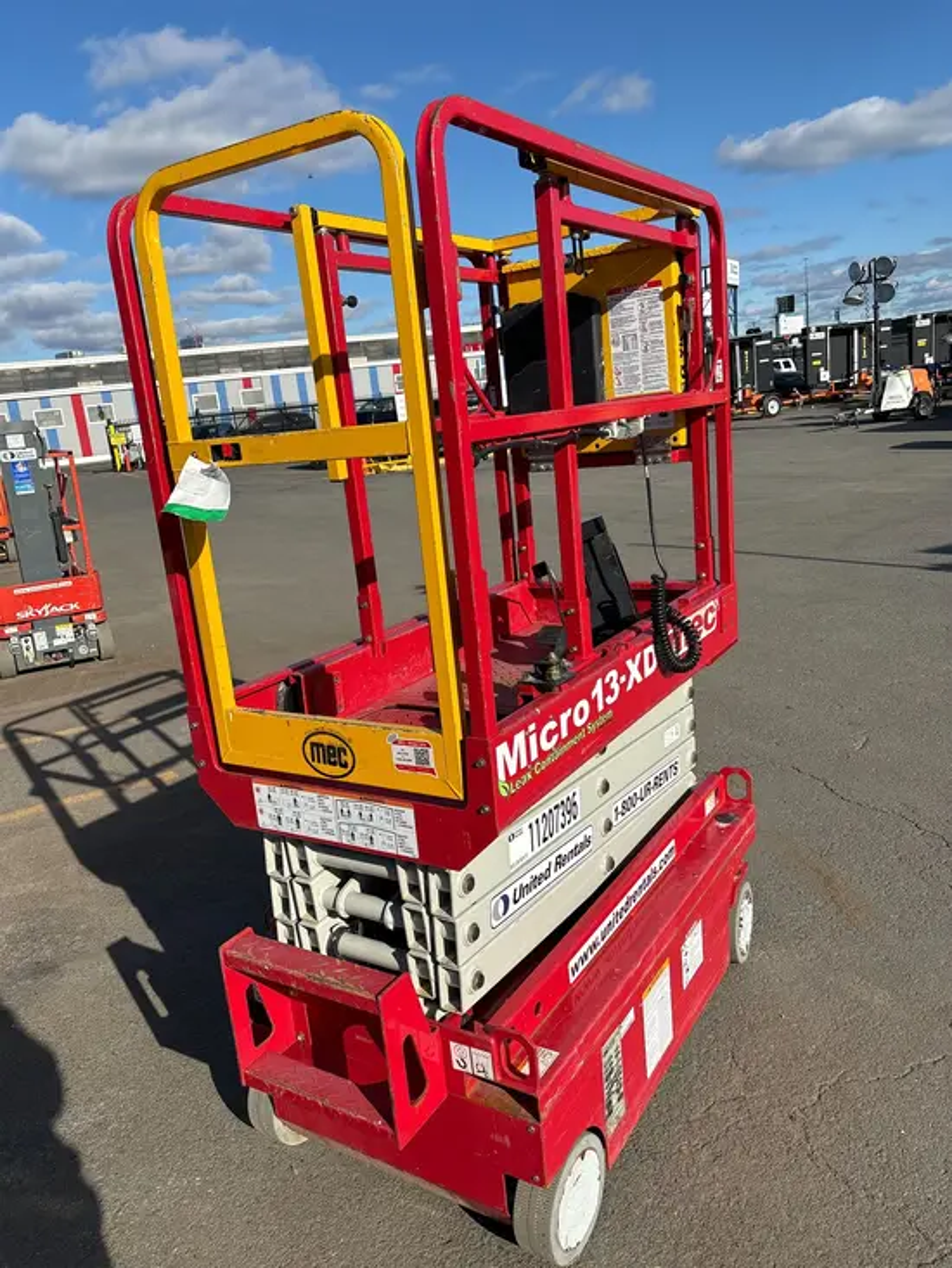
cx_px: 476
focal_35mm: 26
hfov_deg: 53.1
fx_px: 953
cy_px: 634
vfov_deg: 67.3
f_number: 1.6
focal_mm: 5.96
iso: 50
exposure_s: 1/4425
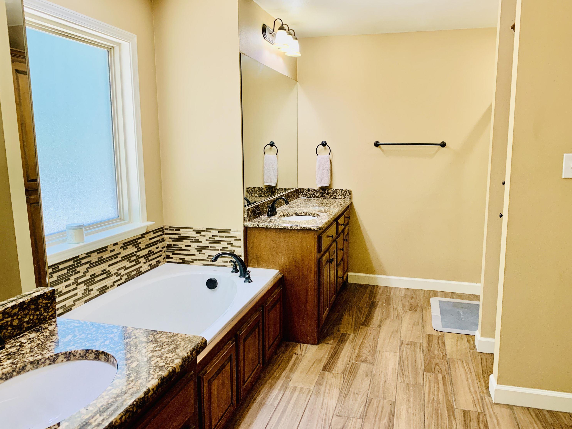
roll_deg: +0.4
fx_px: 446
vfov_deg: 51.4
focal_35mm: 27
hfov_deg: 65.3
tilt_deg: -9.0
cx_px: 290
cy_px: 216
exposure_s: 1/60
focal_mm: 4.25
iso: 125
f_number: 1.8
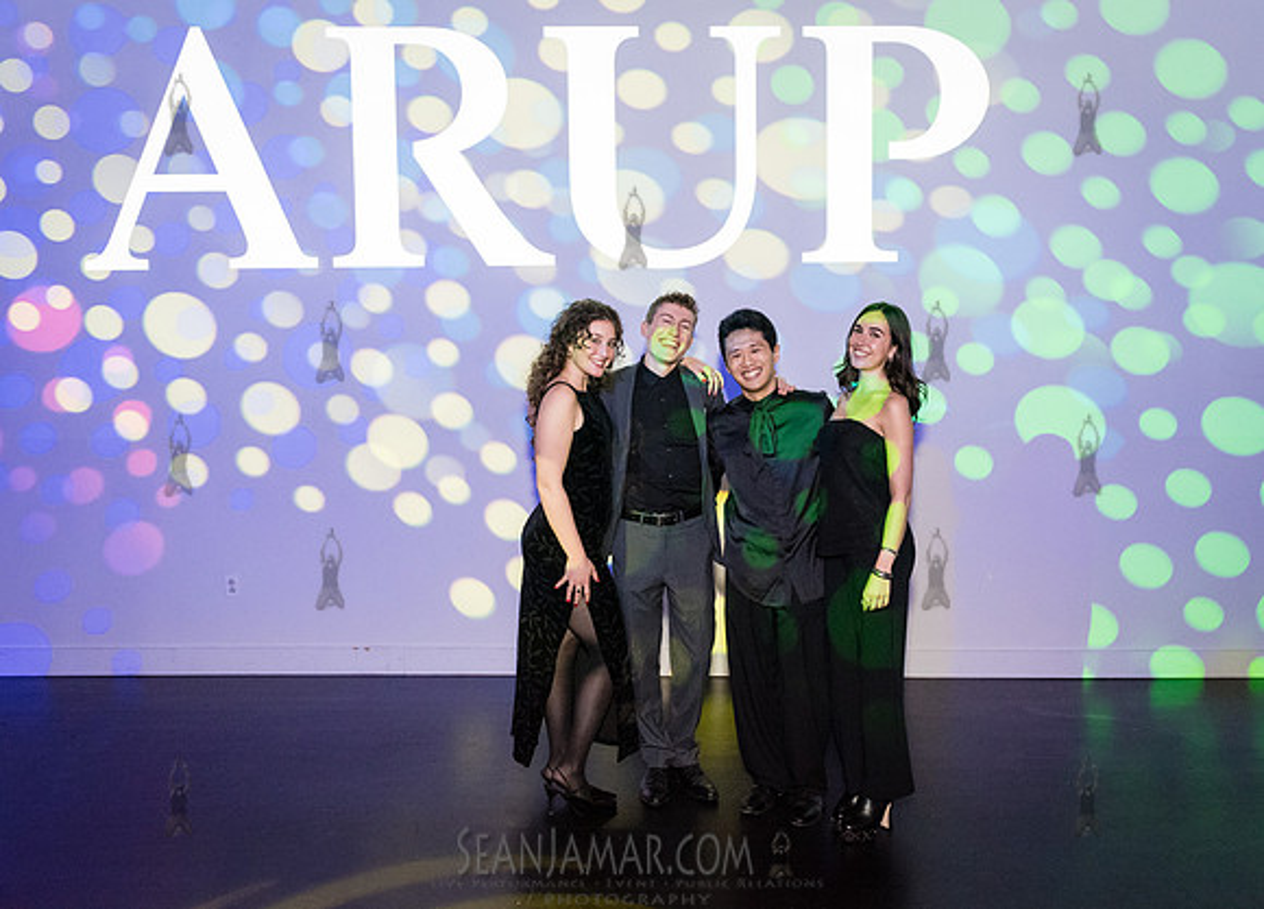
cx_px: 681
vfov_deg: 52.2
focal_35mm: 26
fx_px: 928
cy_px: 455
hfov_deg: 68.4
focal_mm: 24
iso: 8000
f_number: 3.5
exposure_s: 1/160
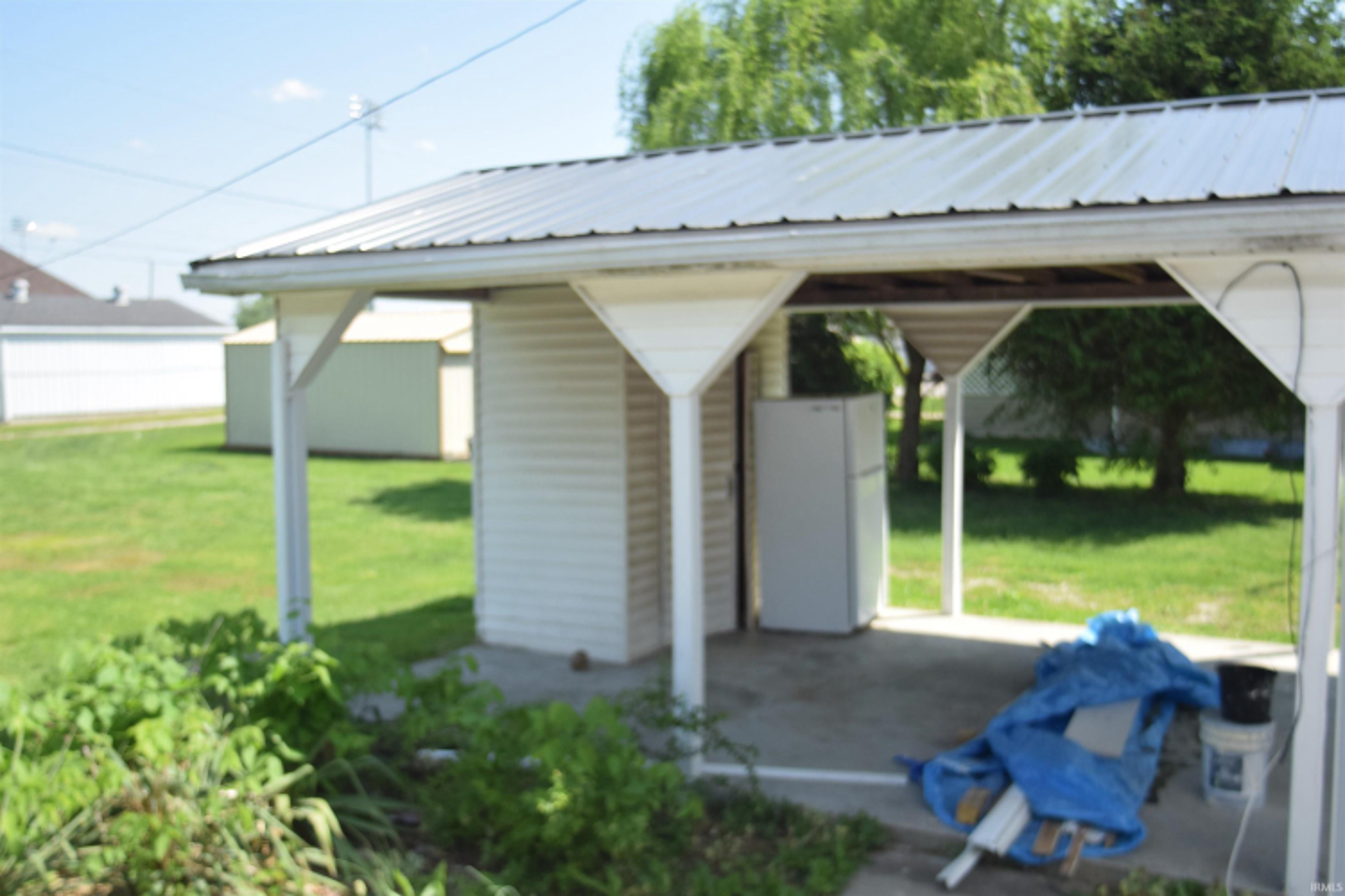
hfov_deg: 59.5
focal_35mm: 32
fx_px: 1177
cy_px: 448
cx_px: 672
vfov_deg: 41.7
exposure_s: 1/1250
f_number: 5
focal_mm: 21
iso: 400
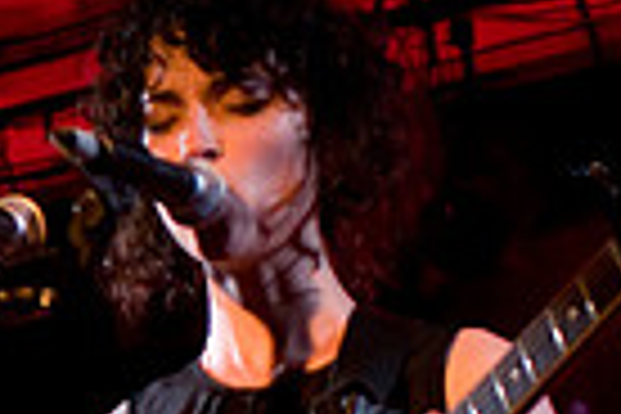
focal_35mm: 189
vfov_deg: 7.2
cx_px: -338
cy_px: 502
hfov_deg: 10.5
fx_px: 3260
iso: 800
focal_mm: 30
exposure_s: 1/250
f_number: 1.6
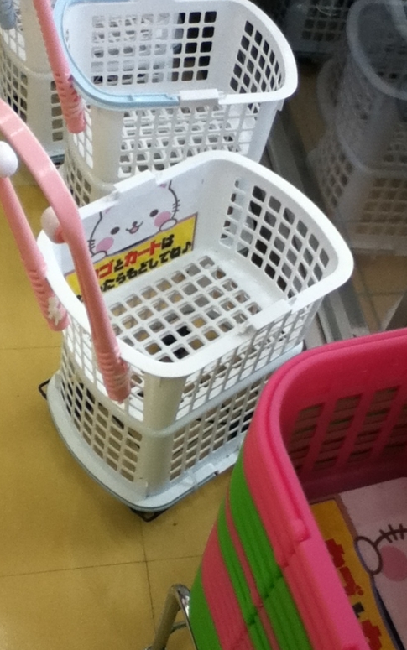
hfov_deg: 36.3
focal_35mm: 35
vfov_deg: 55.3
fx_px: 621
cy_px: 328
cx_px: 180
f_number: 2.4
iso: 80
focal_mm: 3.85
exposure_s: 1/151
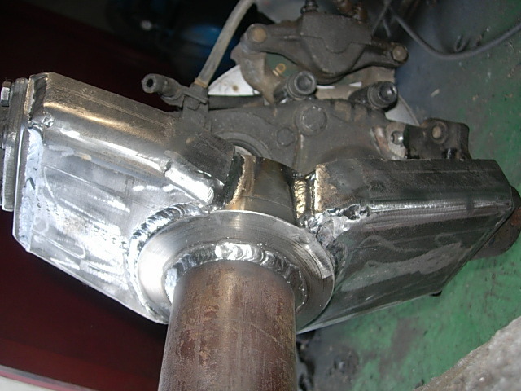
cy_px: 196
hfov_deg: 49.0
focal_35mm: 38
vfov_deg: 37.7
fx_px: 572
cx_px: 260
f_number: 2.8
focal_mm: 7.8
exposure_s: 1/64
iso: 79
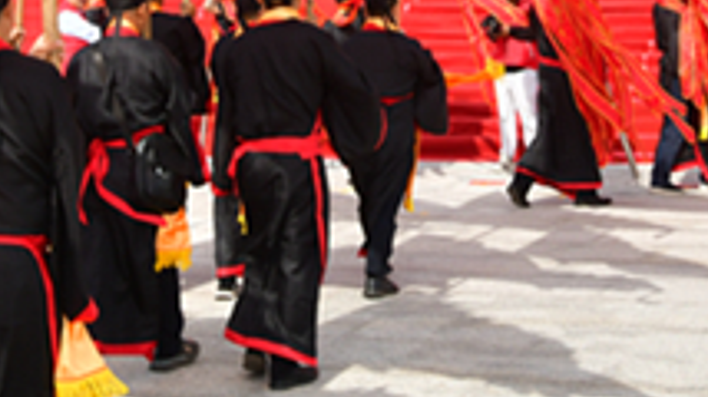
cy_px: -273
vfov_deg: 12.0
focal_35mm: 94
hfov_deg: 22.7
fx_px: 1763
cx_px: 347
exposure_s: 1/250
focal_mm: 24
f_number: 9
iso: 160
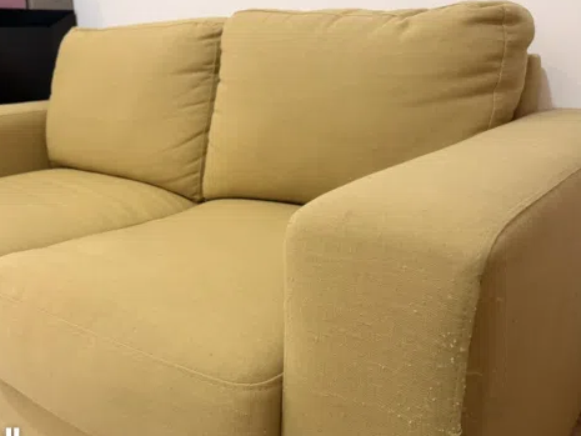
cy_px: 247
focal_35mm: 33
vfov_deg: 42.9
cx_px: 207
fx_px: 554
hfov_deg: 54.5
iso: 640
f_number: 1.78
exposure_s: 1/33
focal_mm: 6.76
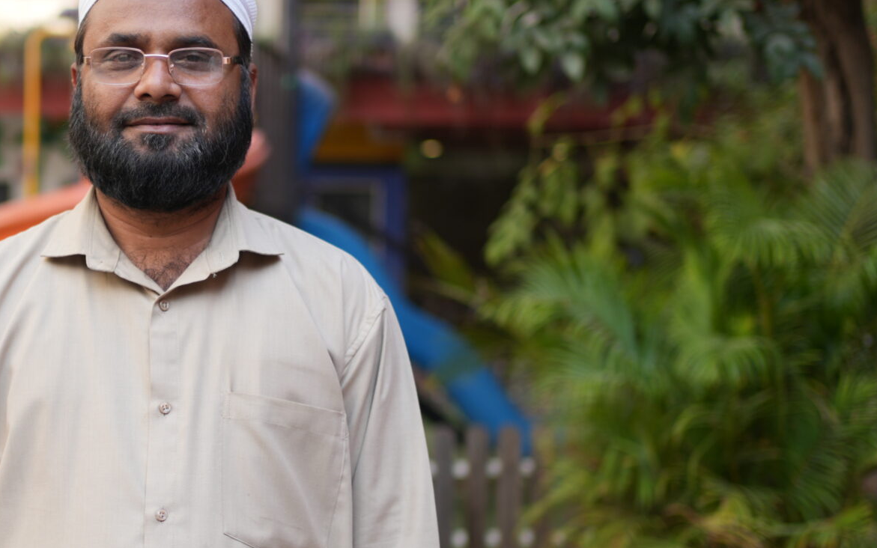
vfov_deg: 16.7
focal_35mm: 78
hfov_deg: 26.0
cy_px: 357
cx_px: 189
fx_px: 1864
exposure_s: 1/640
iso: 100
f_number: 1.8
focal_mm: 35
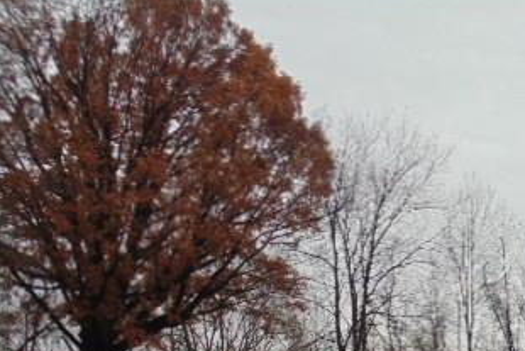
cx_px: 540
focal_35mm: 88
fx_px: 1284
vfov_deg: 15.1
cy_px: 402
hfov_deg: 22.1
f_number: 3.6
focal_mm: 7.4
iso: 80
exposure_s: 1/100
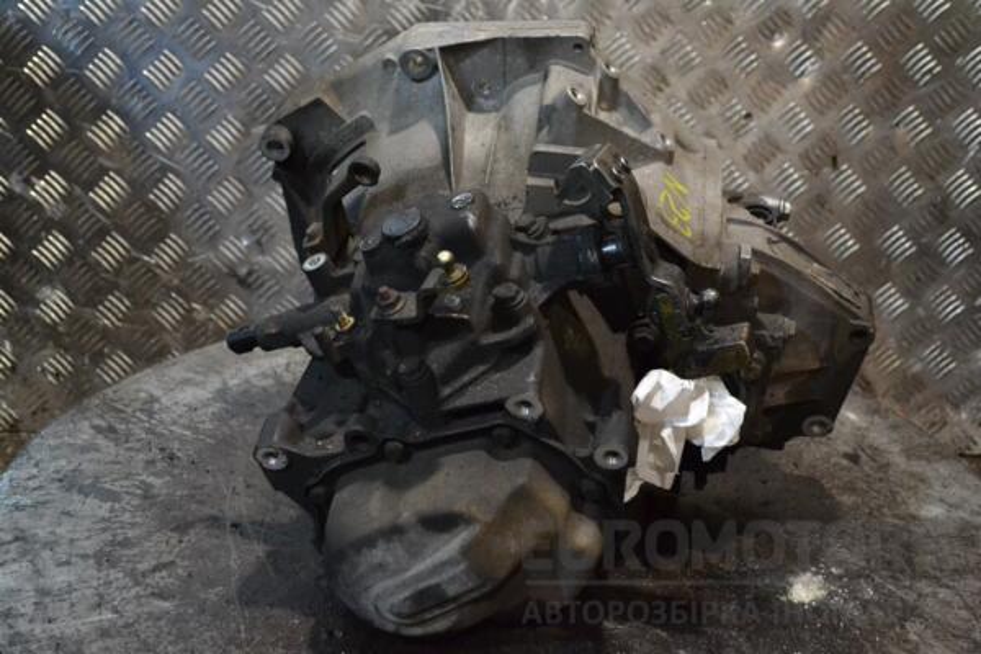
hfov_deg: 41.1
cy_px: 327
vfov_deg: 28.1
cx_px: 490
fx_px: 1308
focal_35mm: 48
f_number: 5.6
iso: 3200
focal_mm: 32
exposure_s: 1/125
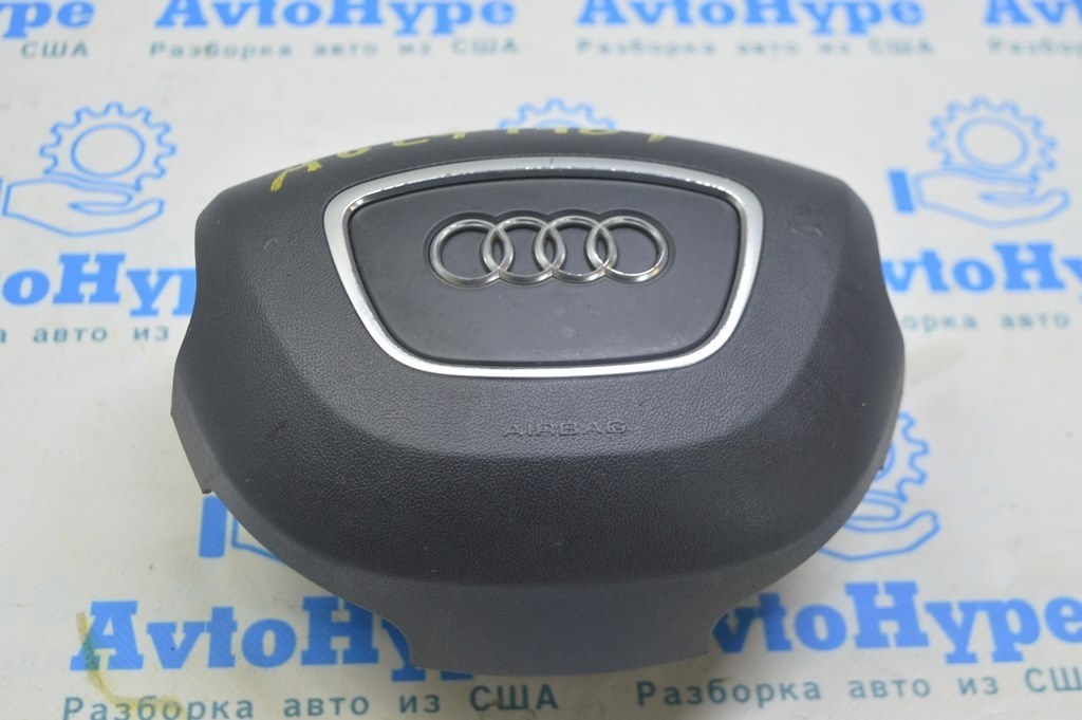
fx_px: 1712
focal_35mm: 57
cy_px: 360
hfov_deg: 35.1
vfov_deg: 23.7
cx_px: 541
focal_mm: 38
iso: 400
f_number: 5.6
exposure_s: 1/20
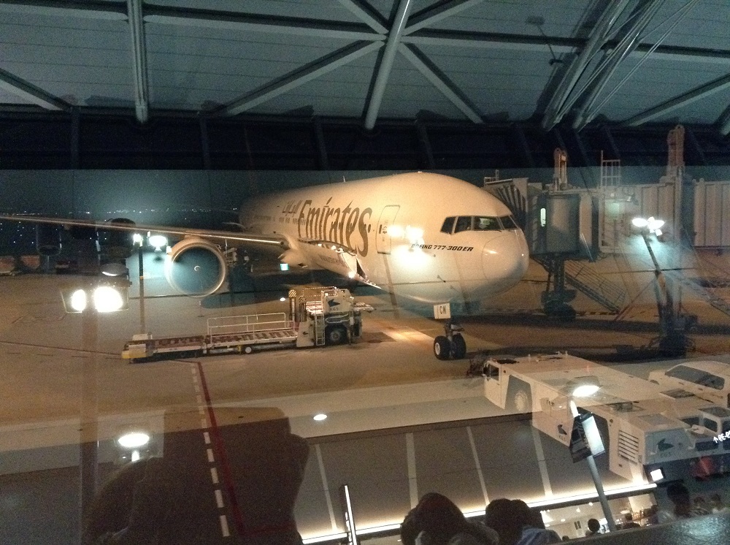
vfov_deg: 42.8
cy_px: 272
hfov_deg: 55.4
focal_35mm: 33
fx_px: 695
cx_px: 365
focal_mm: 3.3
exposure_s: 1/15
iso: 640
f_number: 2.4
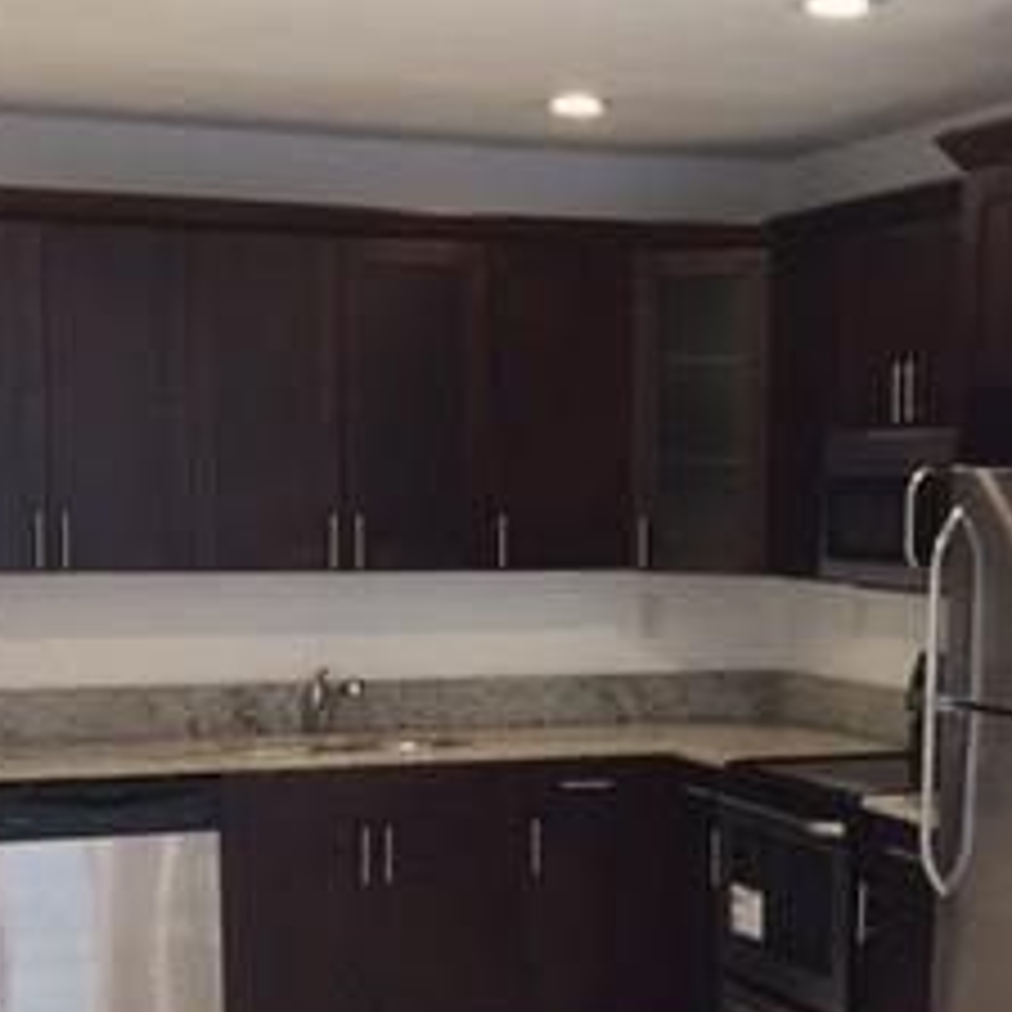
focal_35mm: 73
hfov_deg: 23.6
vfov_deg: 23.4
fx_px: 2415
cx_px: 616
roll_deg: -1.3
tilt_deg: -6.0
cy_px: 783
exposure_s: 1/30
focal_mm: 4.15
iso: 80
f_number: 2.2
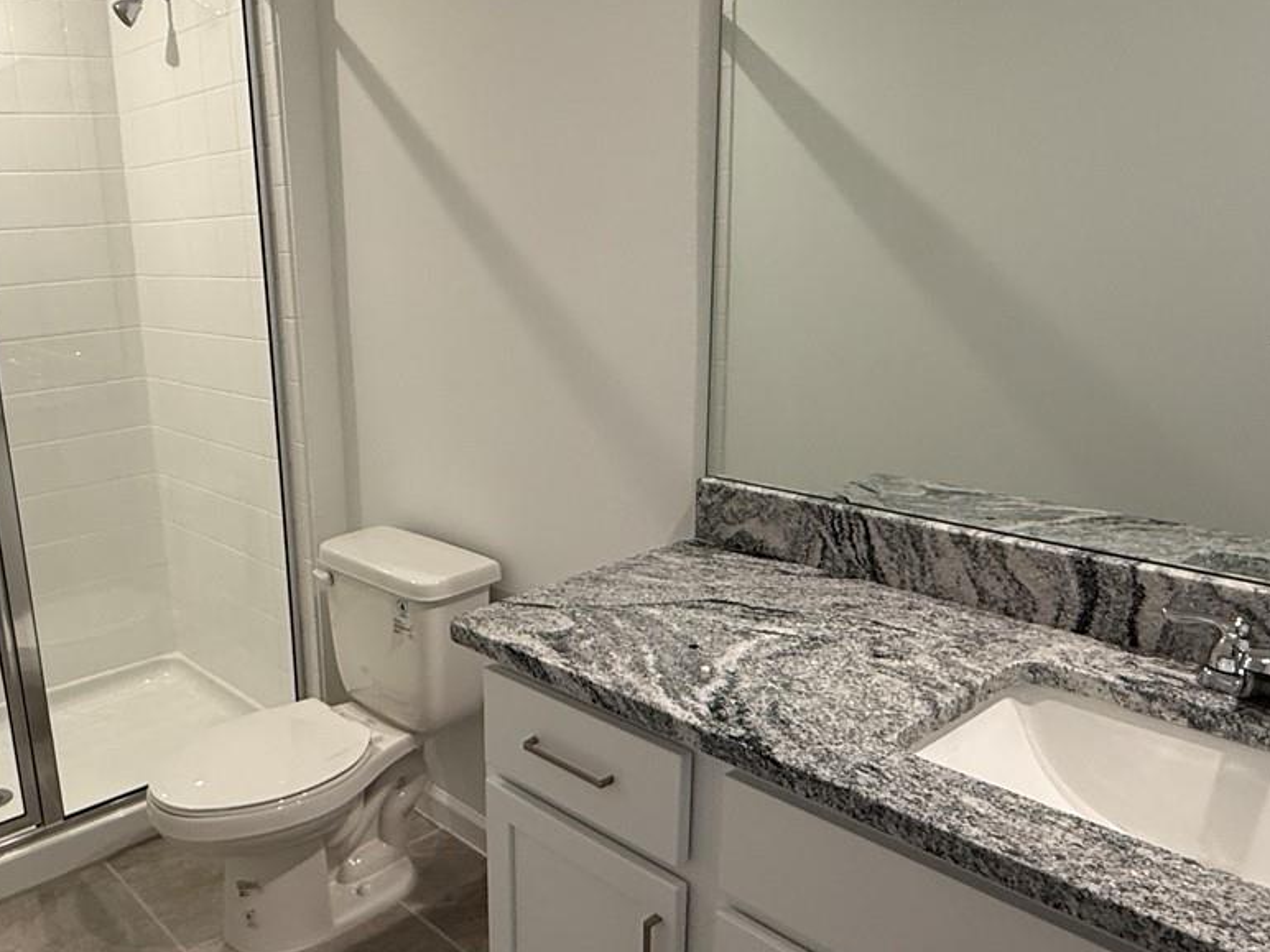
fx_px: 1064
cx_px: 383
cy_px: 505
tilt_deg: -14.1
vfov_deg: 48.2
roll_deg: +3.0
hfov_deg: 59.6
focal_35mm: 29
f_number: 2.2
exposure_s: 1/120
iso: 160
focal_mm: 2.22
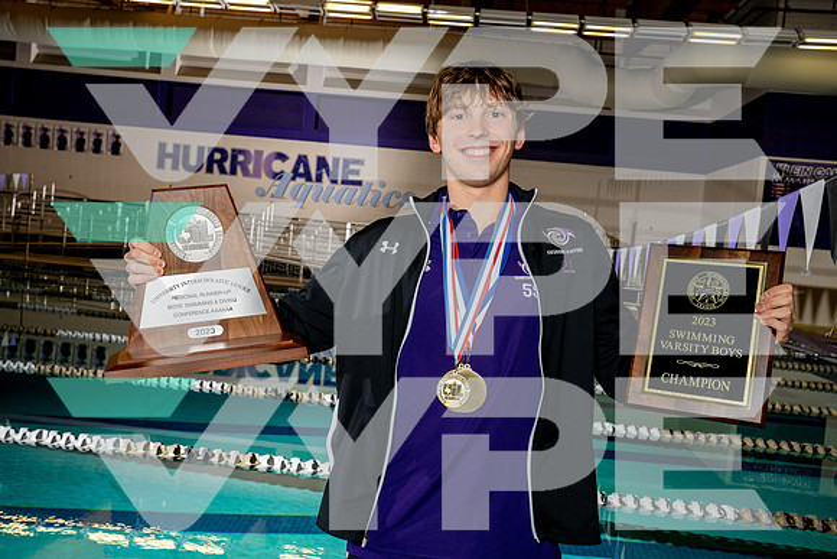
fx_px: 814
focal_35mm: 35
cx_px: 418
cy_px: 280
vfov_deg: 37.9
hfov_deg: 54.4
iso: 400
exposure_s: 1/250
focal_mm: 35
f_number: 8
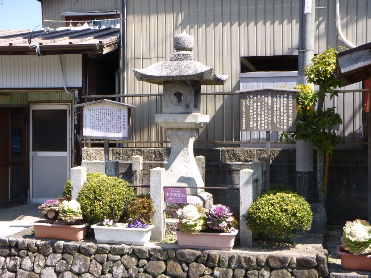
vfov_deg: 29.1
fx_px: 536
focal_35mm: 50
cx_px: 186
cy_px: 139
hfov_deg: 38.2
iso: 100
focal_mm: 9
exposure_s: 1/125
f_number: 4.9
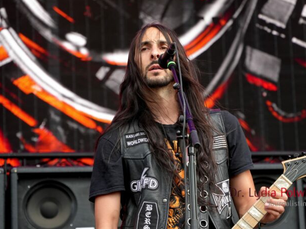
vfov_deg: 6.5
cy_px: 116
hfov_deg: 8.6
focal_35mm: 230
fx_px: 2033
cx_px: 188
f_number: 5.6
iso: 640
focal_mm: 126
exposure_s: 1/200
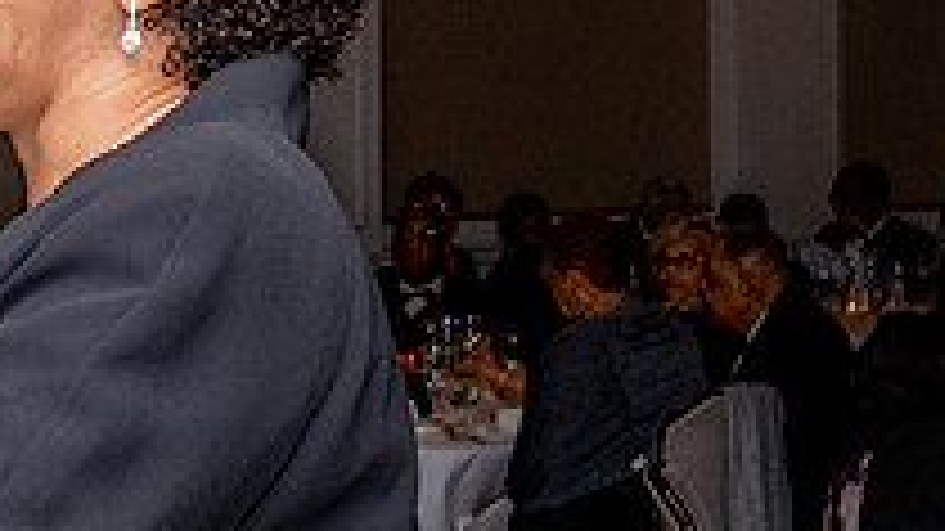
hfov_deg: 15.7
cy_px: 110
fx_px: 3307
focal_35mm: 132
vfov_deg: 9.2
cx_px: -173
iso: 400
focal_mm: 23
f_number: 6.3
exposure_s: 1/125
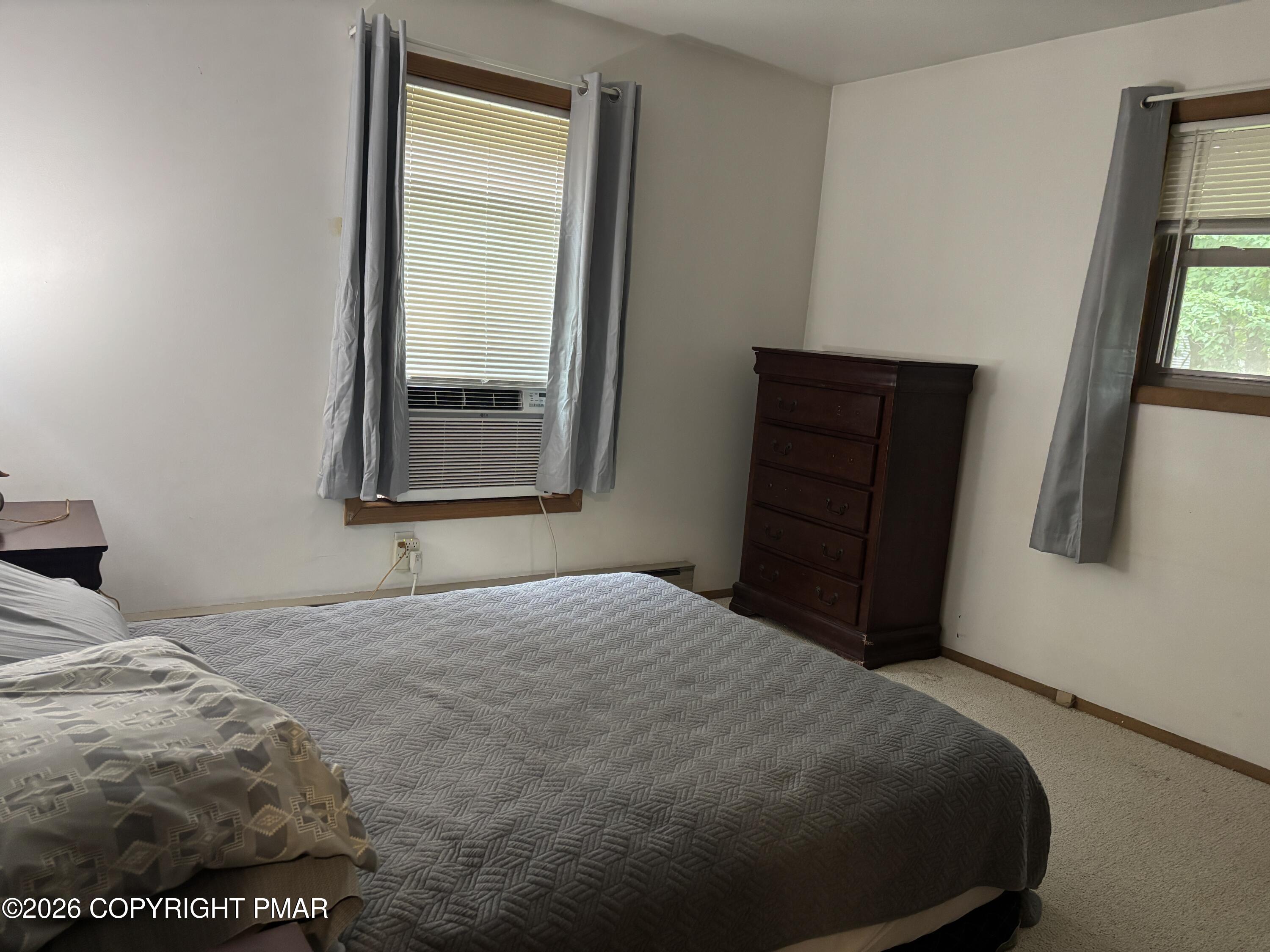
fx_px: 954
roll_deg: -4.0
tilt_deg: -9.3
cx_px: 635
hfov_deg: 67.3
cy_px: 476
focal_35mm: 26
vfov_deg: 53.1
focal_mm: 5.96
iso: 400
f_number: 1.6
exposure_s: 1/60
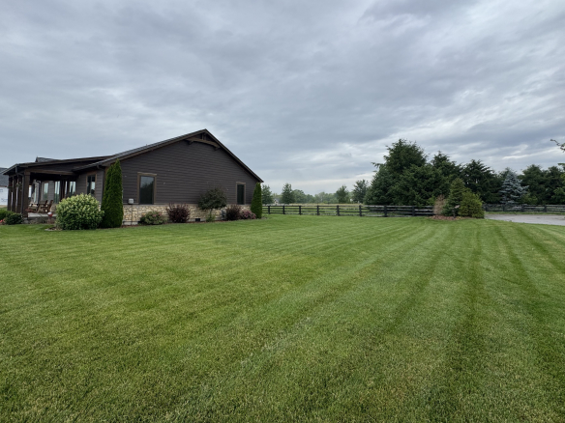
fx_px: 261
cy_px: 185
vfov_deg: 77.8
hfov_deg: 94.3
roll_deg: -0.5
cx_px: 262
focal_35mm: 16
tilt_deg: +4.1
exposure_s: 1/1277
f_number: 2.2
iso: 50
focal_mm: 2.22
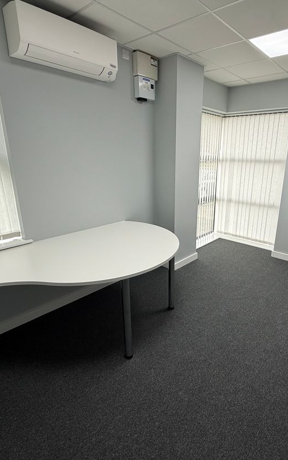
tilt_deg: -16.8
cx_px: 182
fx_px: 251
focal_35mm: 20
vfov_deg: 85.1
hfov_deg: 58.8
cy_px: 228
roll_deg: -1.0
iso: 64
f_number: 2.2
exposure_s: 1/100
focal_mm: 2.22
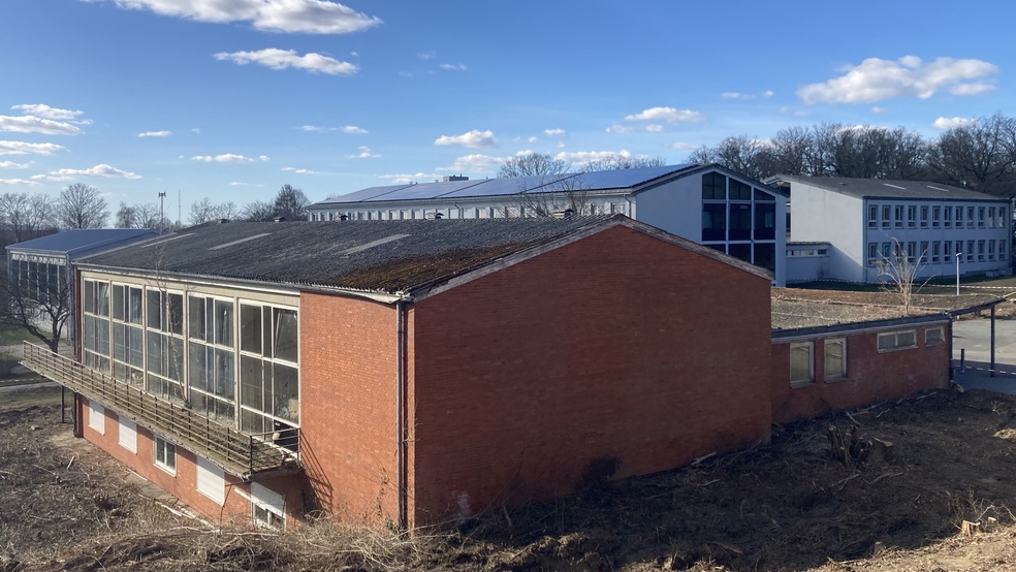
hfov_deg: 62.6
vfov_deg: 37.8
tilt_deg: -2.0
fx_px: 835
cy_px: 289
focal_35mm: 31
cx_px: 505
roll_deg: -0.8
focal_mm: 3.99
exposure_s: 1/2024
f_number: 1.8
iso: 20
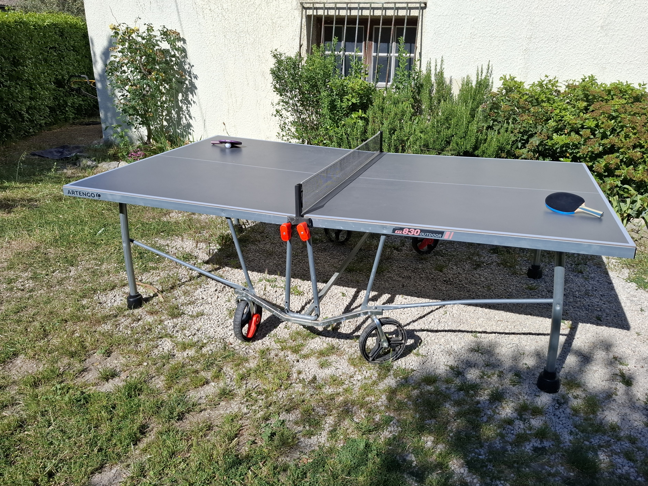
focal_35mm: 25
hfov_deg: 69.3
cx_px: 351
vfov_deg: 54.8
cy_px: 229
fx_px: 468
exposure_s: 1/2959
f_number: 1.8
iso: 50
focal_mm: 5.54
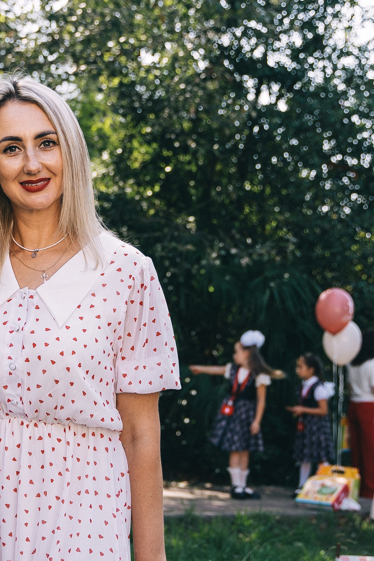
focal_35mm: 72
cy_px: 394
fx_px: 1122
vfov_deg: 27.8
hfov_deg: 18.4
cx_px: 1
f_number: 2.8
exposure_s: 1/250
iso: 100
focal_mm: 31
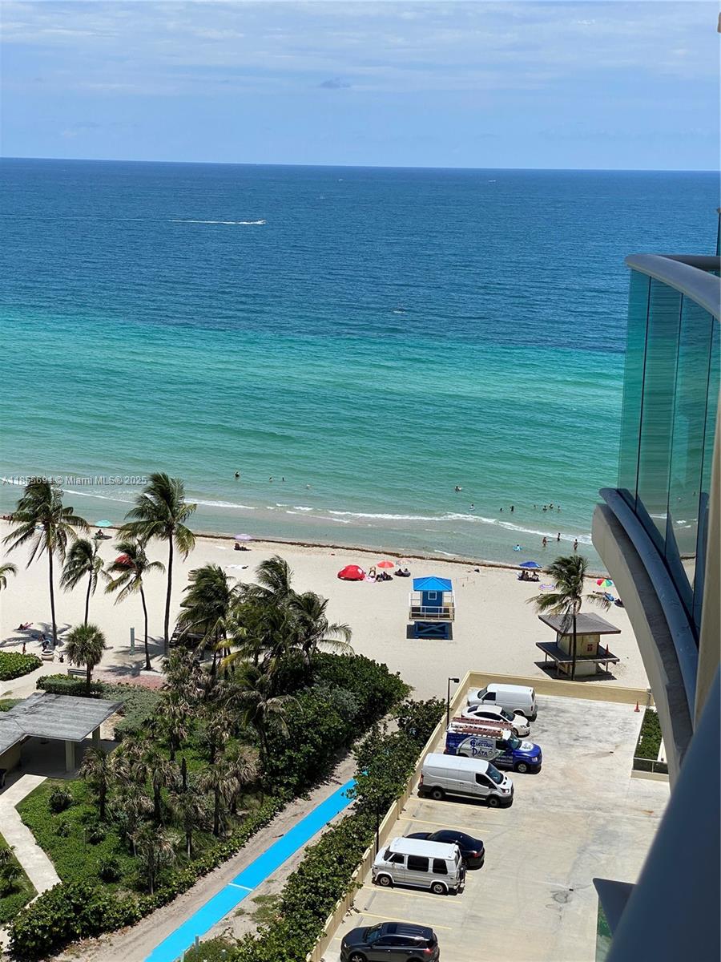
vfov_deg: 36.8
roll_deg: -1.3
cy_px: 481
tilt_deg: -12.8
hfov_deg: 28.0
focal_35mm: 52
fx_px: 1444
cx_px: 360
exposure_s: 1/2398
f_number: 2
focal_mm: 6
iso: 20
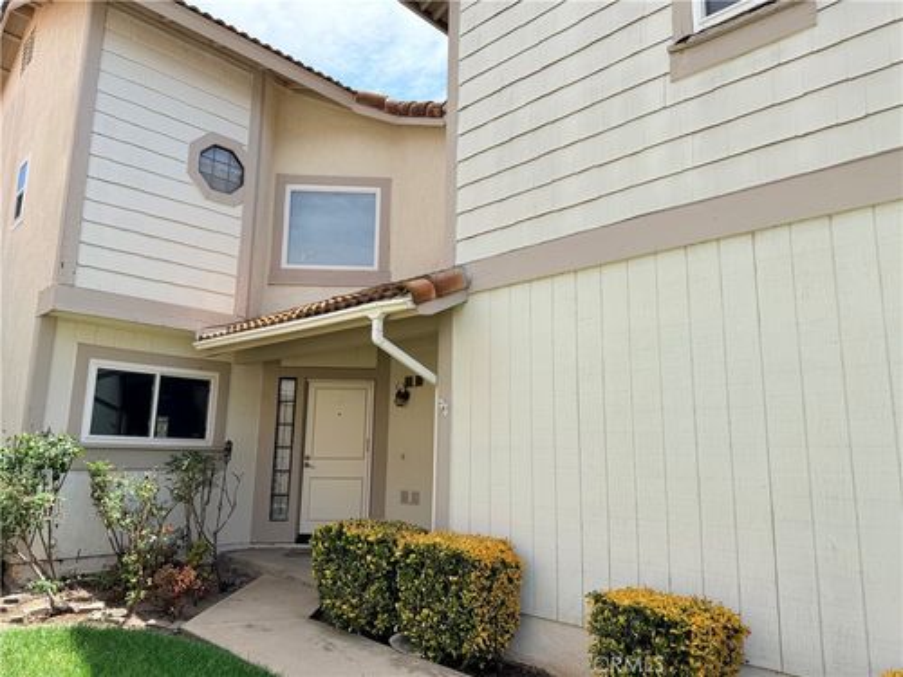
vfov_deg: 56.8
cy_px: 338
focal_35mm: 24
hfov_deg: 71.6
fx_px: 626
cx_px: 452
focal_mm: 6.76
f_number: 1.78
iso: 80
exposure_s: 1/3953
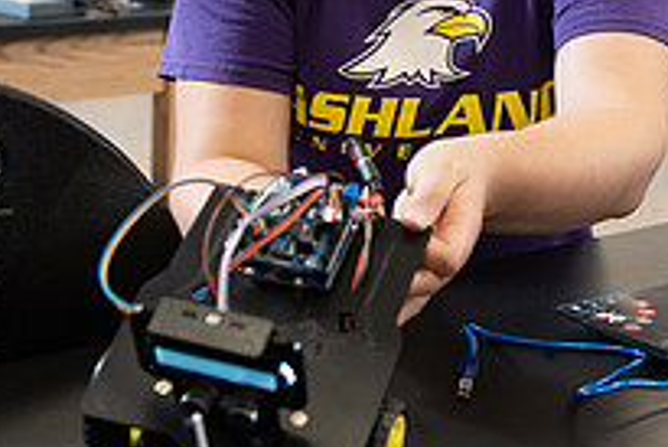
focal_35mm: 96
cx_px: 508
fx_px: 1783
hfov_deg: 21.0
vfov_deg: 14.2
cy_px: 54
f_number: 3.5
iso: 800
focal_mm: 34
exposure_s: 1/200
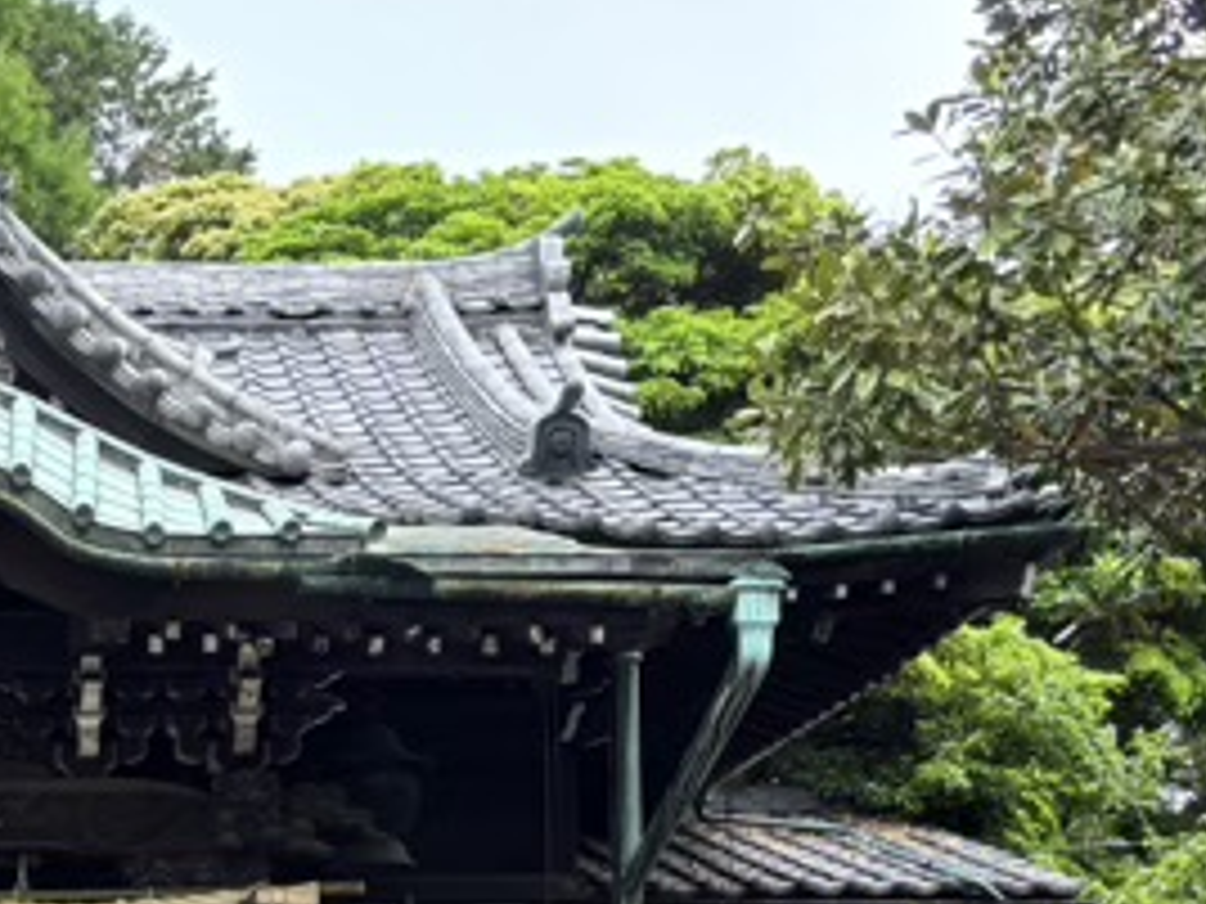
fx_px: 2369
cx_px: -126
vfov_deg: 20.6
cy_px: 1005
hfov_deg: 26.3
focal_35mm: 68
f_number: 1.6
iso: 50
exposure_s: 1/393
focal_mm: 5.96
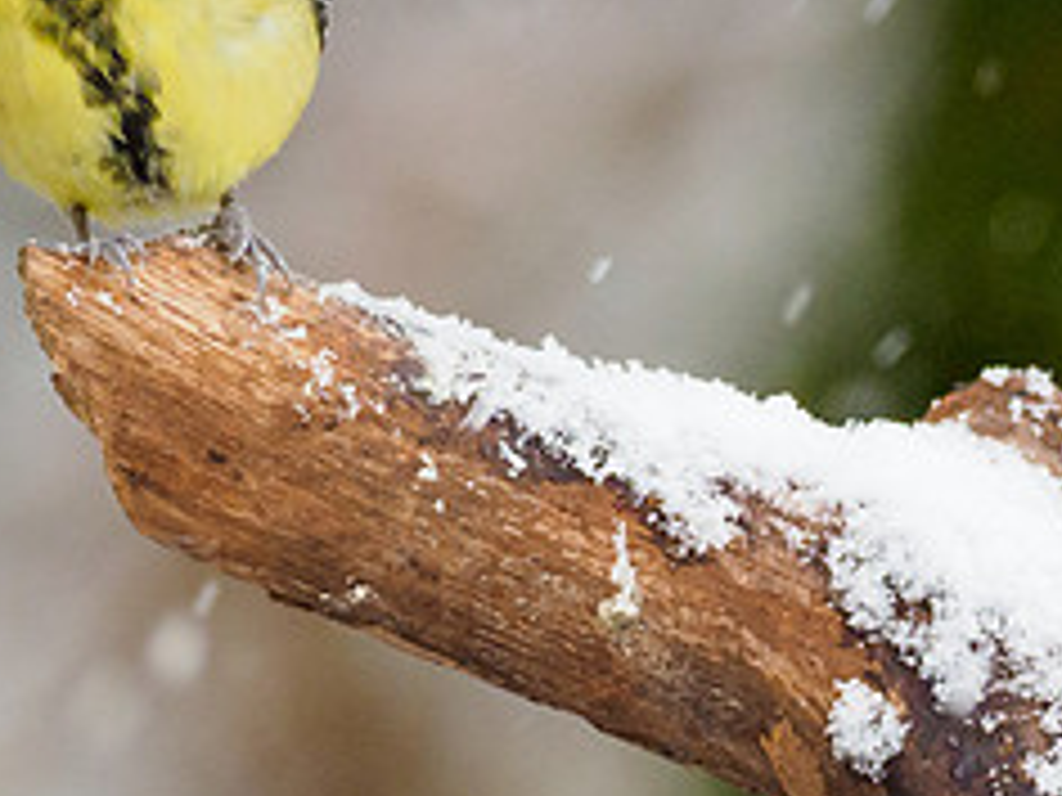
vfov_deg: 0.6
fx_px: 76729
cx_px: 220
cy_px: -79
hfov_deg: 0.8
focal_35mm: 2501
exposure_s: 1/320
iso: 1250
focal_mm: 300
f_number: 4.5
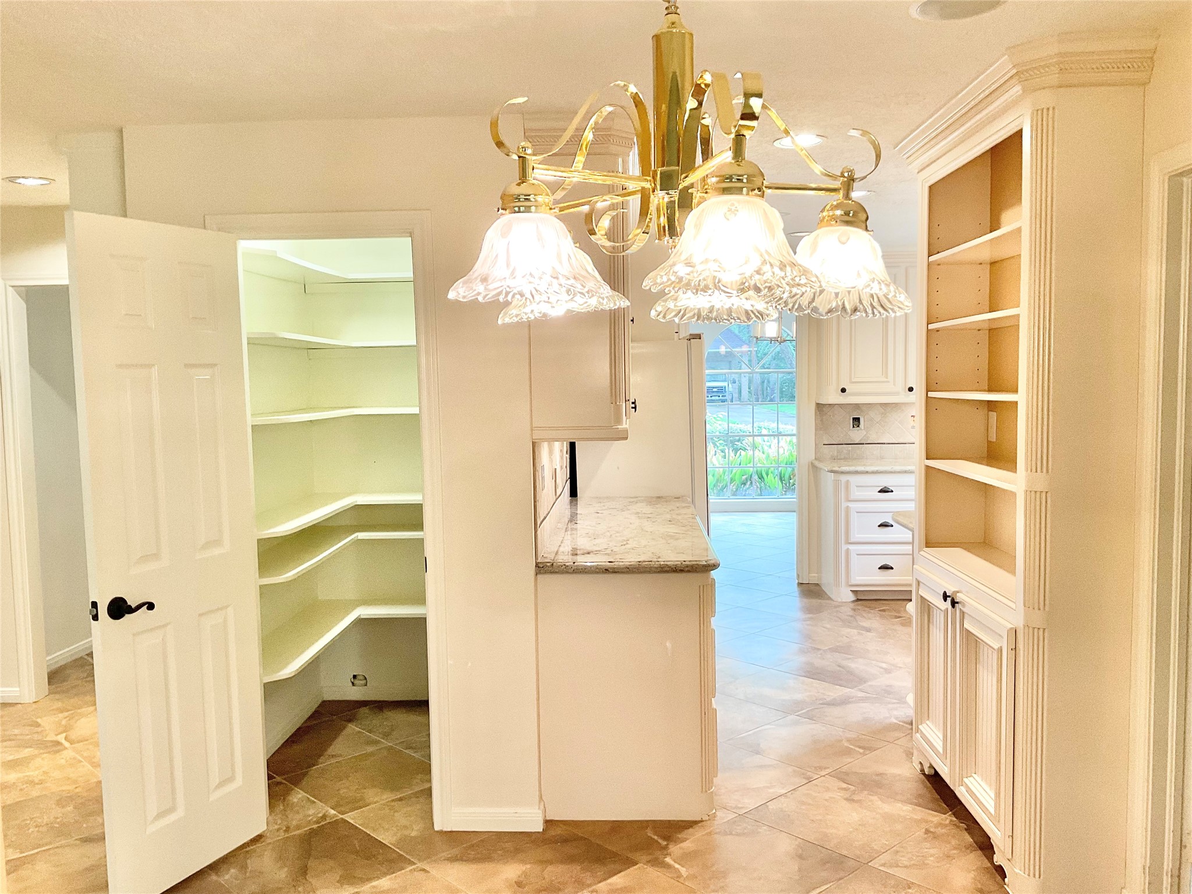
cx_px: 596
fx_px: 999
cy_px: 447
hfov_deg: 61.7
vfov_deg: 48.2
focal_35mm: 29
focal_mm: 3
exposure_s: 1/60
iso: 80
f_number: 1.8
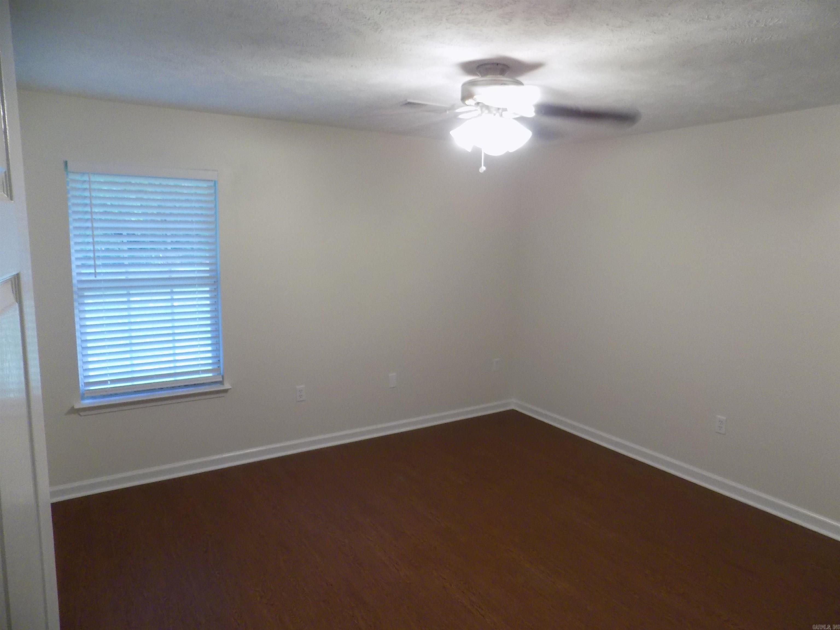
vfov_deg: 58.9
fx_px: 558
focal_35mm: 23
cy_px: 315
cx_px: 420
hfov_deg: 73.9
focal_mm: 4
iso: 320
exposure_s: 1/30
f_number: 3.1
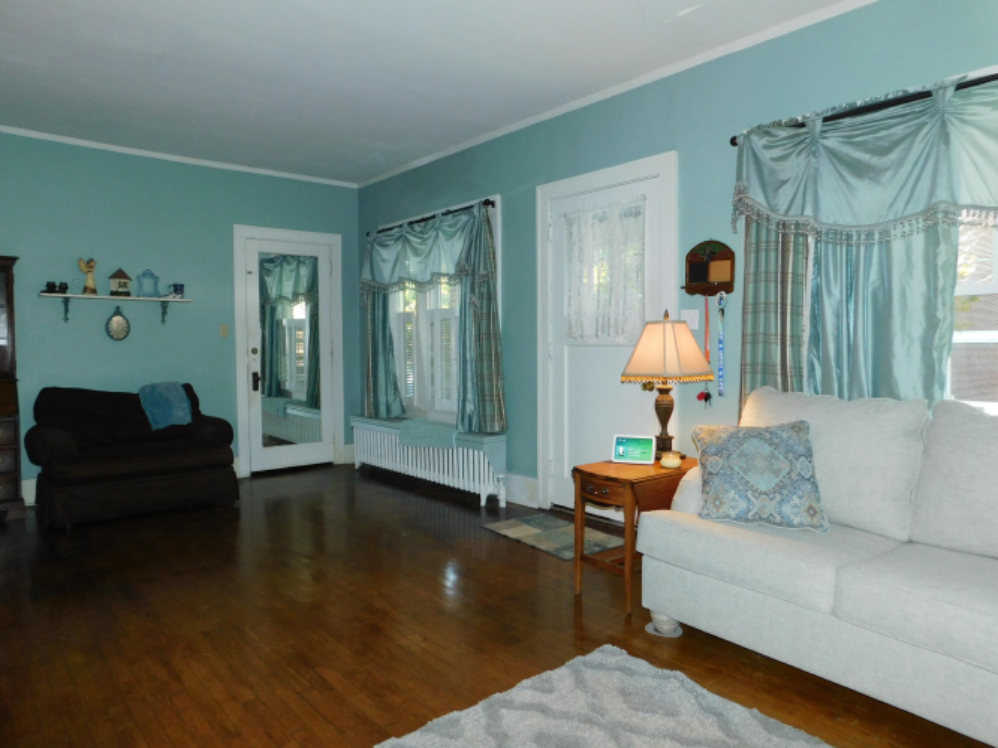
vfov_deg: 58.9
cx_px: 499
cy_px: 374
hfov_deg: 73.9
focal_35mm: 23
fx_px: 663
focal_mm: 4
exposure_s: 1/30
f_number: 3
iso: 200
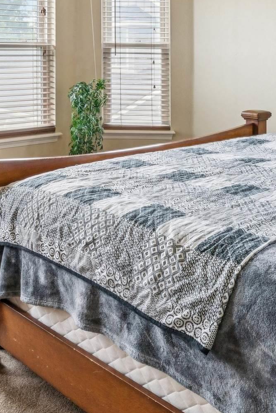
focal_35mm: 49
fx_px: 563
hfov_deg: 27.4
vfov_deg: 38.1
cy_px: 55
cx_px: 99
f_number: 13
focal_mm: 16
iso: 400
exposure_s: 1/20
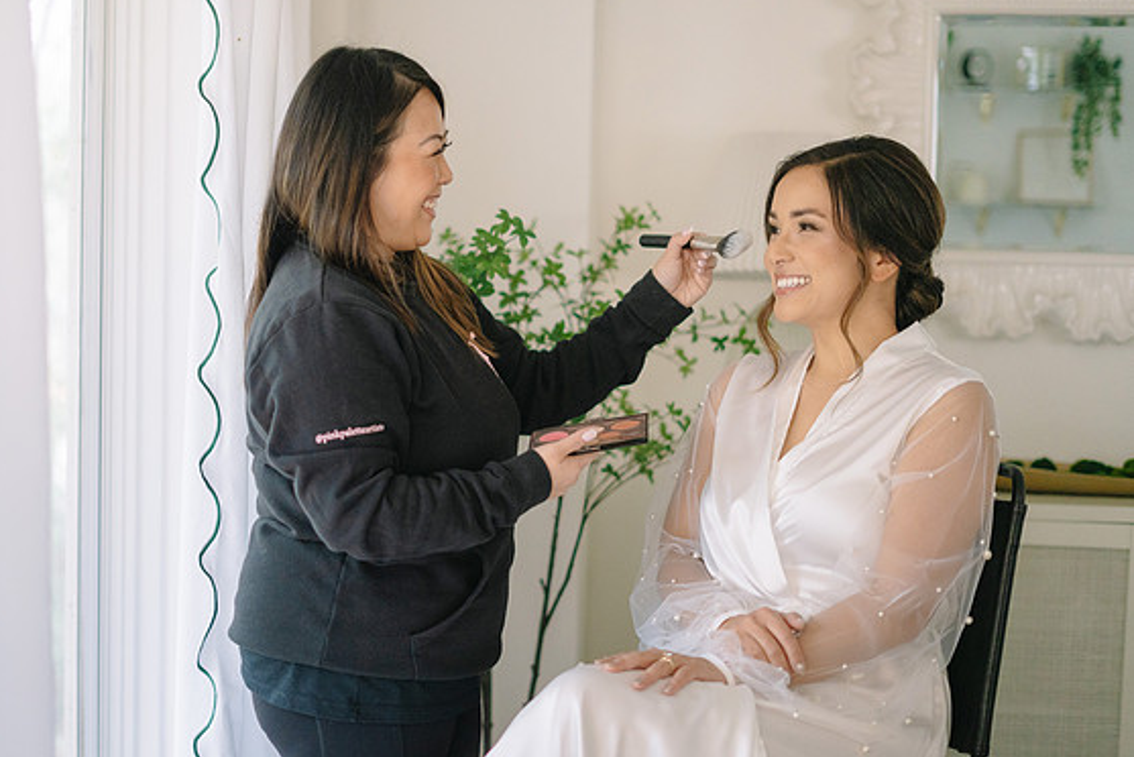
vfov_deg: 22.6
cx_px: 457
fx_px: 1891
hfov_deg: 33.3
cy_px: 381
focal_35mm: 60
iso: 1600
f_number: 1.8
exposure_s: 1/200
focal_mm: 50
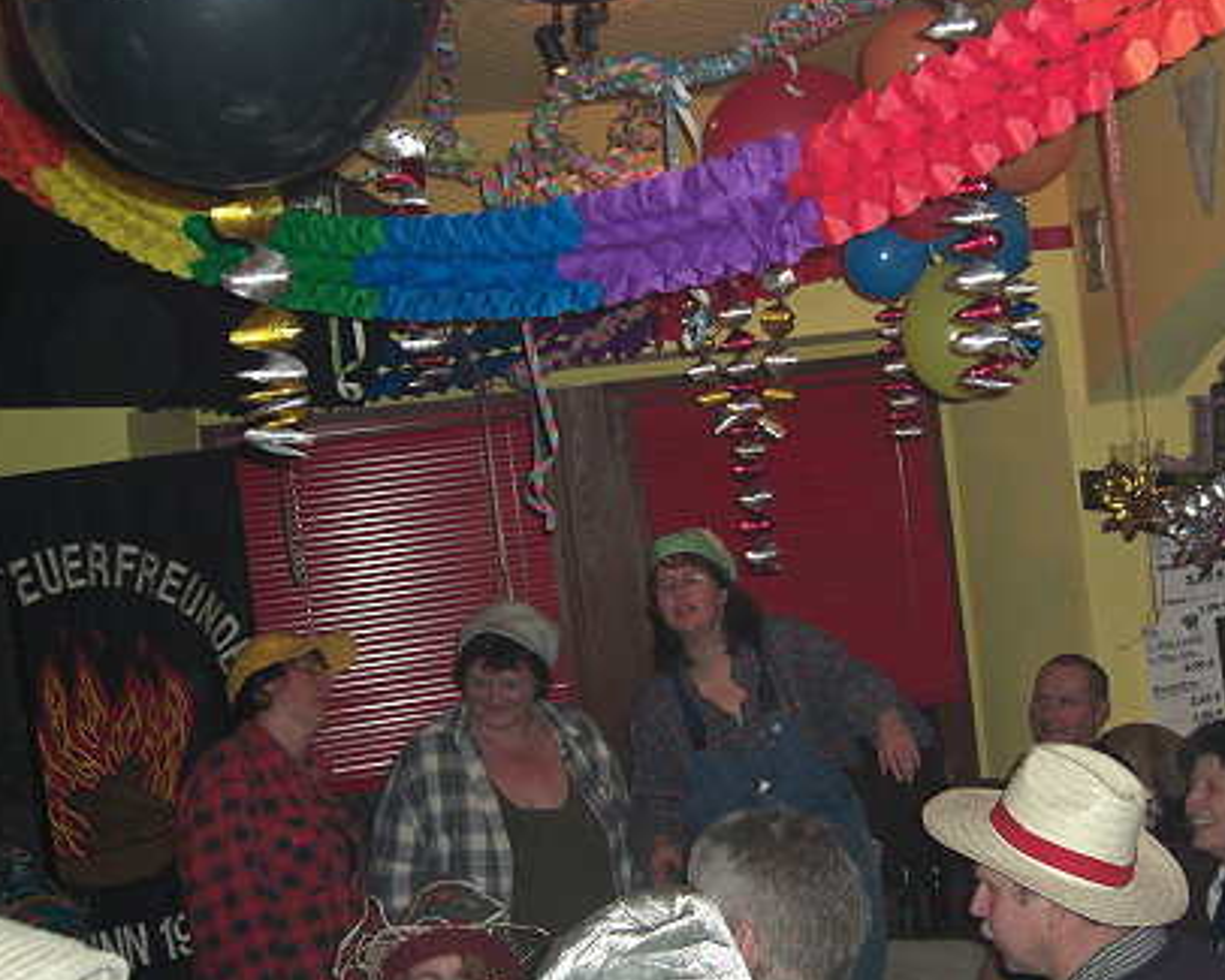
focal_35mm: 52
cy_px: 550
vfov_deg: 29.1
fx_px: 1886
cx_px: 837
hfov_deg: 35.6
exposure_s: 1/60
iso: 200
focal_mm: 7.9
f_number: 2.8
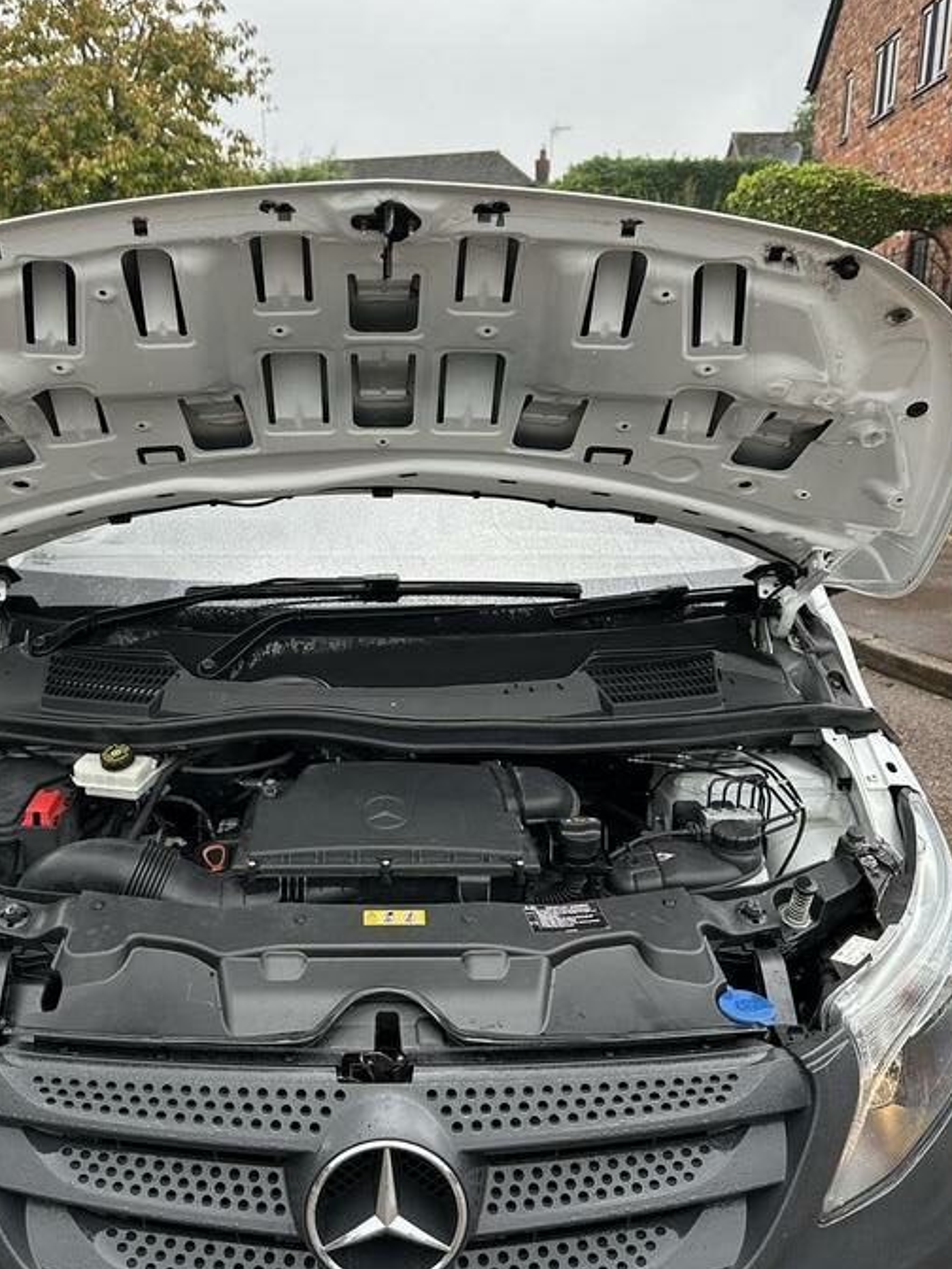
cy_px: 653
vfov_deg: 56.8
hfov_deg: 43.9
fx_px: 1173
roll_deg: +0.5
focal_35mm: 32
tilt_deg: -15.5
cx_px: 374
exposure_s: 1/121
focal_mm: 6.86
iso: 80
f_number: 1.78
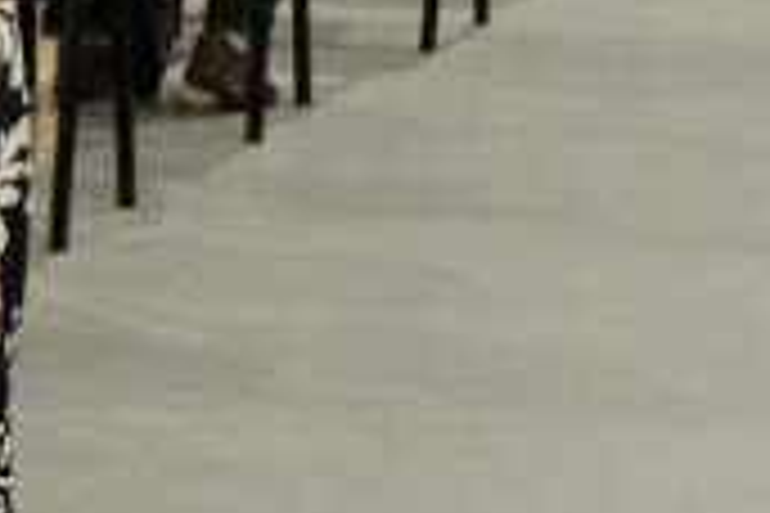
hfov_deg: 8.0
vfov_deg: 5.6
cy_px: -99
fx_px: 5240
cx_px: -842
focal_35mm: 245
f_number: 3.2
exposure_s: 1/100
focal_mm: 35
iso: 2000
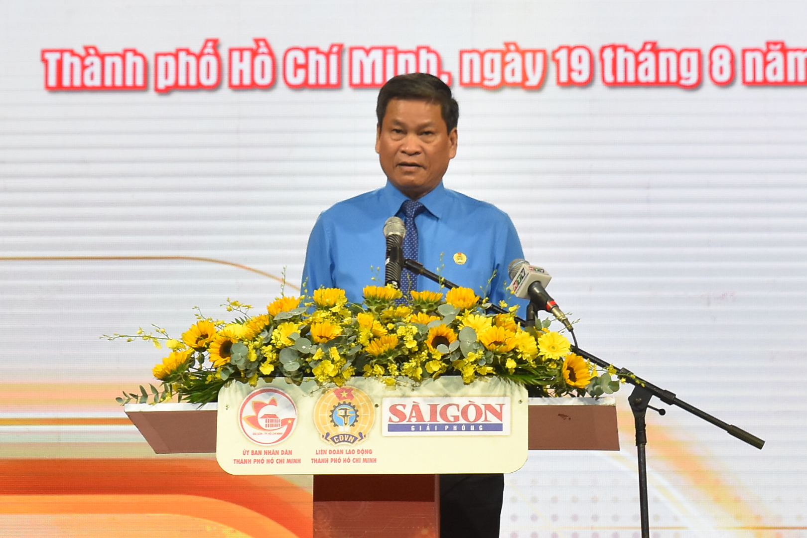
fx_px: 1681
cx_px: 404
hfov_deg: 27.0
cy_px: 269
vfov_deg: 18.2
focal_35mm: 75
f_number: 5
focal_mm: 50
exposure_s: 1/200
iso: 1000
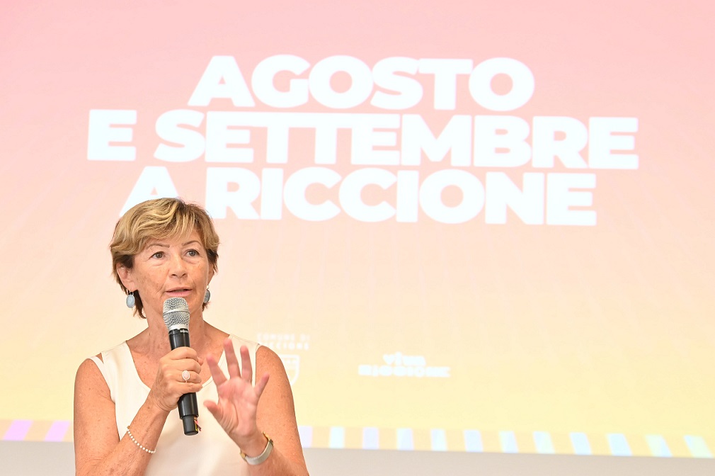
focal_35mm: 89
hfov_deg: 22.9
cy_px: 238
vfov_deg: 15.3
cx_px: 358
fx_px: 1766
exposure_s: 1/60.2
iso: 4000
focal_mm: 89
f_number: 7.1
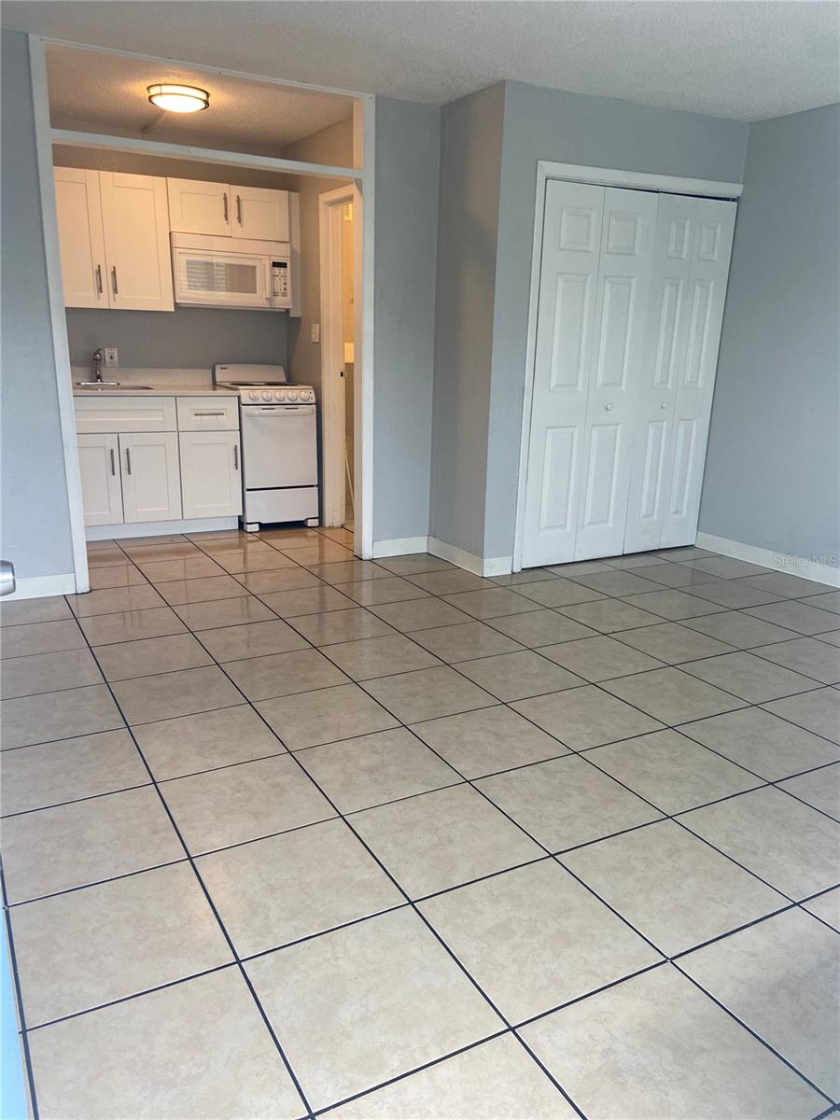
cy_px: 560
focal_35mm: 26
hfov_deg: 53.1
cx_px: 420
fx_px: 841
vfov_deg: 67.3
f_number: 1.8
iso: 80
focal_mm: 4.25
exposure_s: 1/120
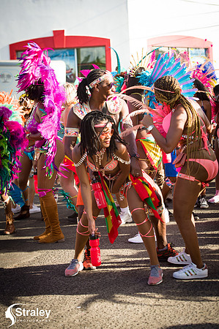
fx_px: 640
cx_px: 110
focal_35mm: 70
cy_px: 164
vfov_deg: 28.9
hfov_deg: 19.4
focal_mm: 70
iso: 100
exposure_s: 1/200
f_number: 5
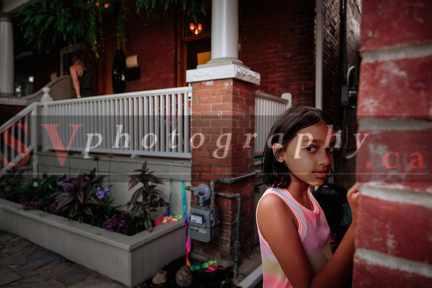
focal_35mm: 24
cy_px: 144
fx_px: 288
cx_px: 216
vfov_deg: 53.2
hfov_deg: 73.7
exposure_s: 1/250
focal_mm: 16
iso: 800
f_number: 2.8
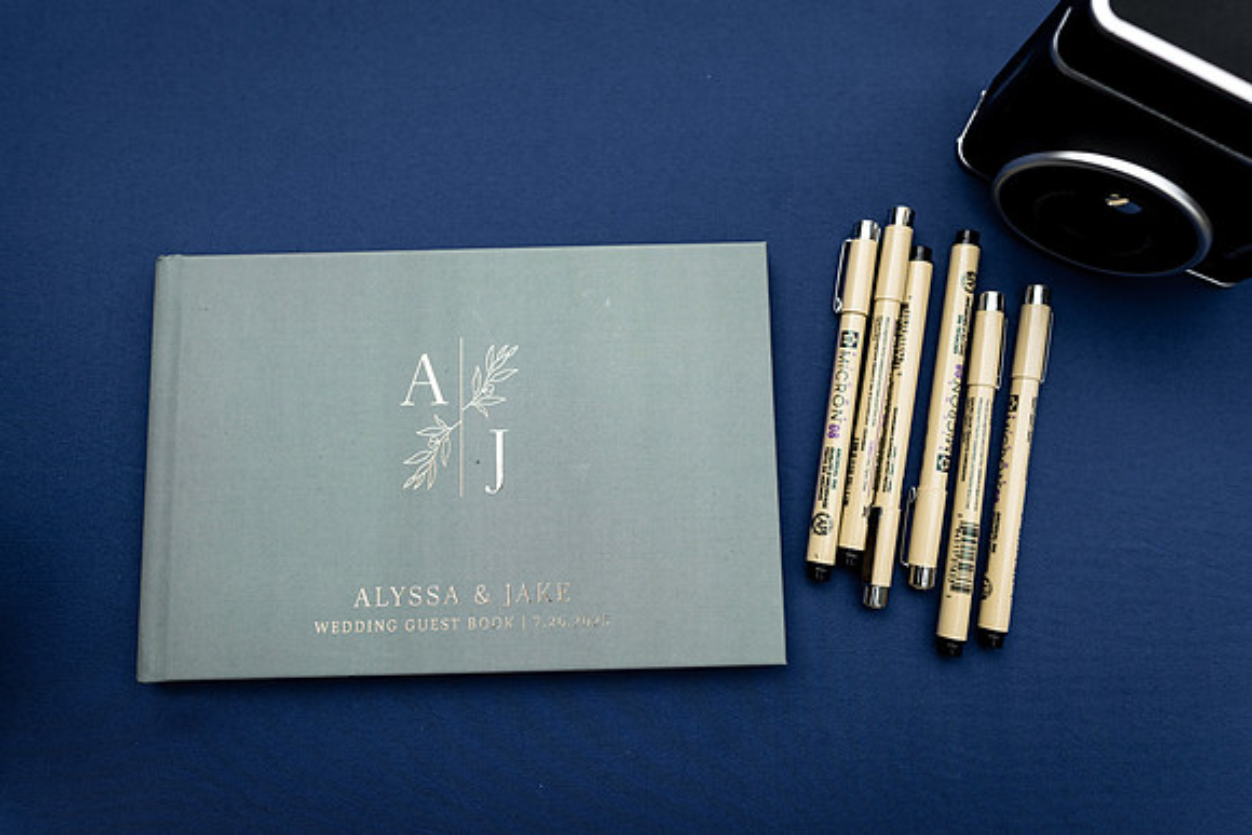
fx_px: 835
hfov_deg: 73.7
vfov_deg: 53.2
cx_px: 626
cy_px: 418
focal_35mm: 24
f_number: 3.2
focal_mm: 24
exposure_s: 1/400
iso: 100
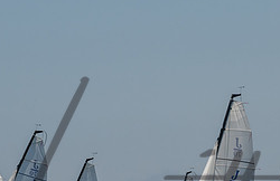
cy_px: 262
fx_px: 3416
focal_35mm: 443
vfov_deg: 3.0
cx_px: 140
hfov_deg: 4.7
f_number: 9
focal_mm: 145
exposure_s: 1/1000
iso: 640
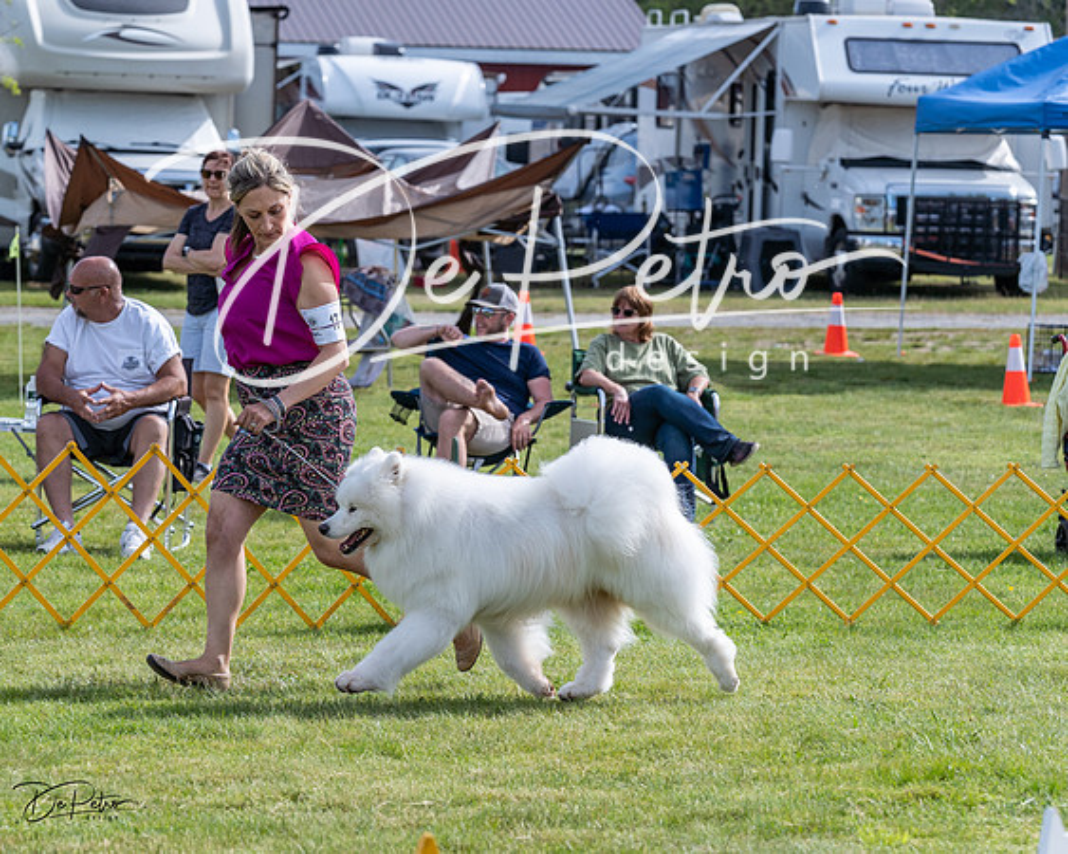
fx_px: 4942
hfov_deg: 12.3
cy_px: 372
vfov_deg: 9.9
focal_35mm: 156
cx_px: 451
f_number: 5.6
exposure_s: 1/1250
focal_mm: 123
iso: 250
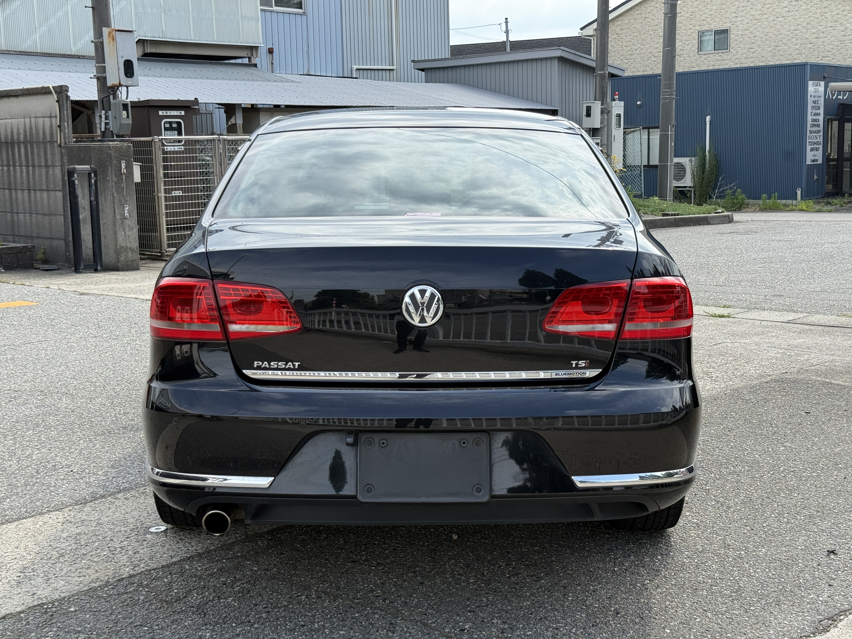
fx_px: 1181
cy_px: 320
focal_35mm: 48
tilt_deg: -8.0
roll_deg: +1.4
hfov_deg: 39.7
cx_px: 426
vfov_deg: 30.3
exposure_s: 1/1795
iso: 64
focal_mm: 6.76
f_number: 1.78
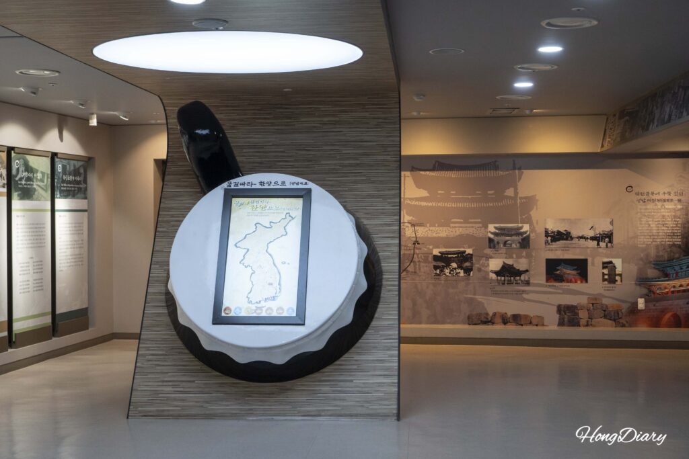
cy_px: 230
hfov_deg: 44.5
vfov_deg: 30.5
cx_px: 344
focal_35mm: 44
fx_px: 842
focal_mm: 44
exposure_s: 1/160
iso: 2500
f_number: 5.6
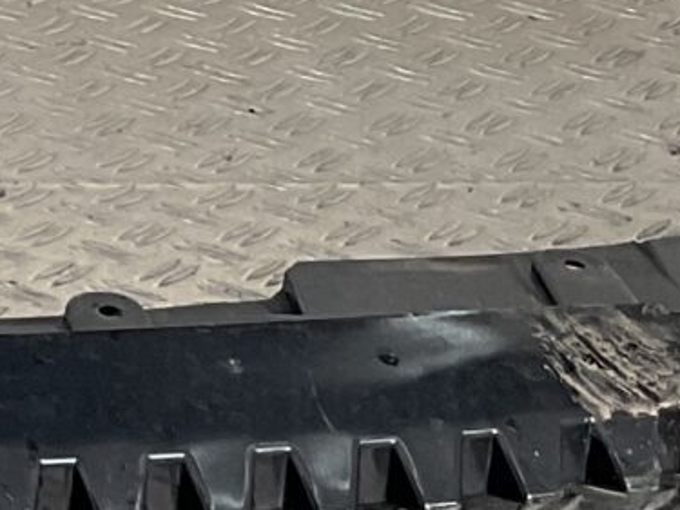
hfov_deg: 9.4
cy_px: -534
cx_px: -644
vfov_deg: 7.2
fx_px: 3888
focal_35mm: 198
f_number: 1.8
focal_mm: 3
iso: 16
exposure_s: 1/251
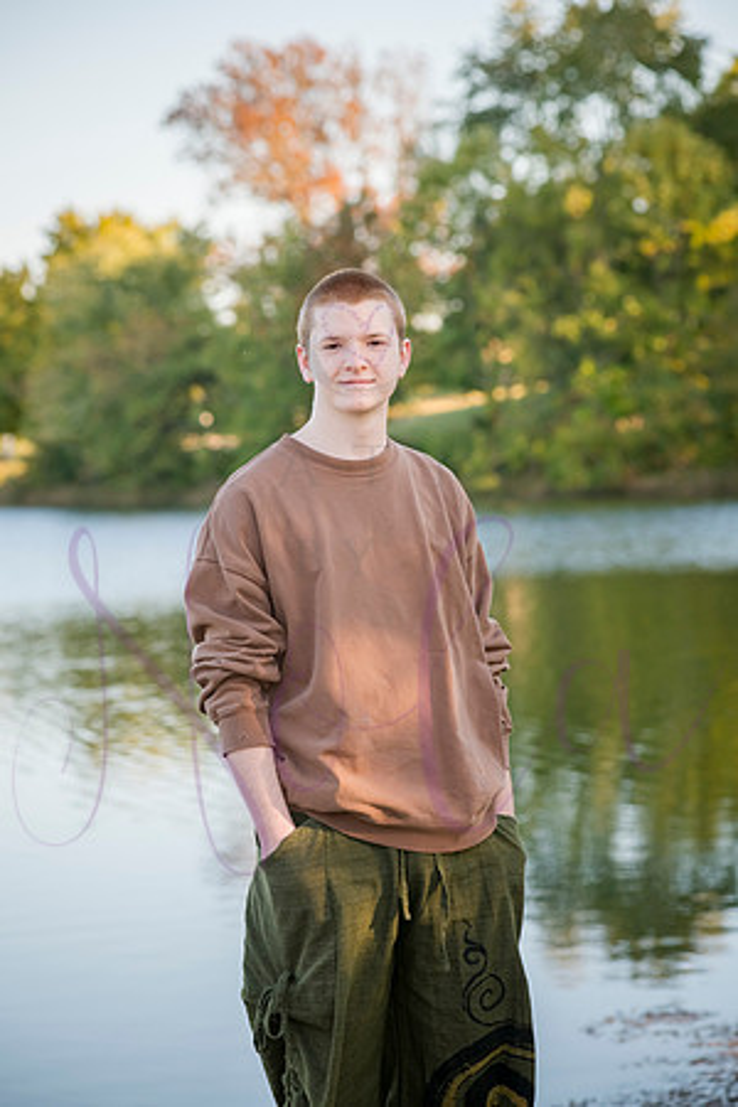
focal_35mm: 120
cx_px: 369
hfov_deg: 11.4
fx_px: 3690
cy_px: 554
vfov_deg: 17.1
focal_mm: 120
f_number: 5.6
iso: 400
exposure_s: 1/640
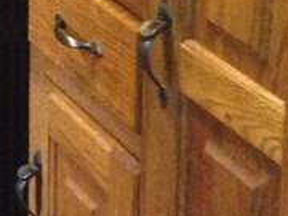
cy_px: -328
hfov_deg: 9.4
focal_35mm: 188
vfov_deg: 7.3
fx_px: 1564
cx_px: -397
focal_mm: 4.12
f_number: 2.4
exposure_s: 1/17
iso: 250
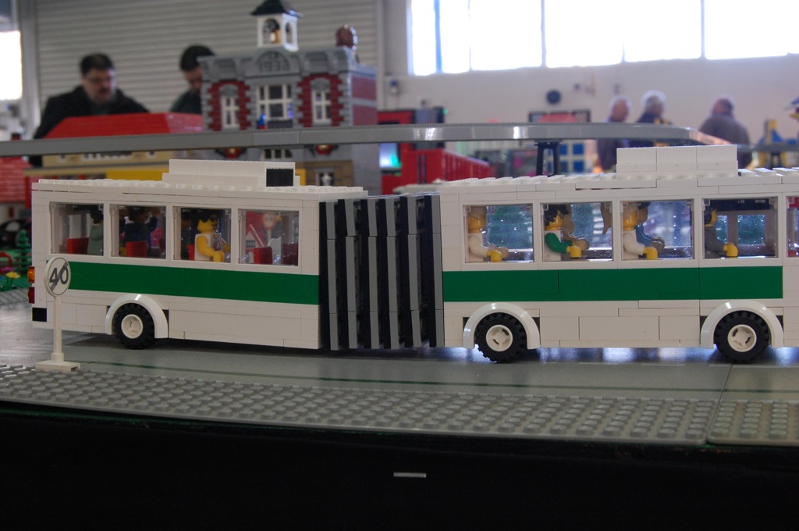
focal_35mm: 52
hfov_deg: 37.9
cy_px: 266
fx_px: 1164
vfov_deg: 25.7
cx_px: 400
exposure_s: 1/8
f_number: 13
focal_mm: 35
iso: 800
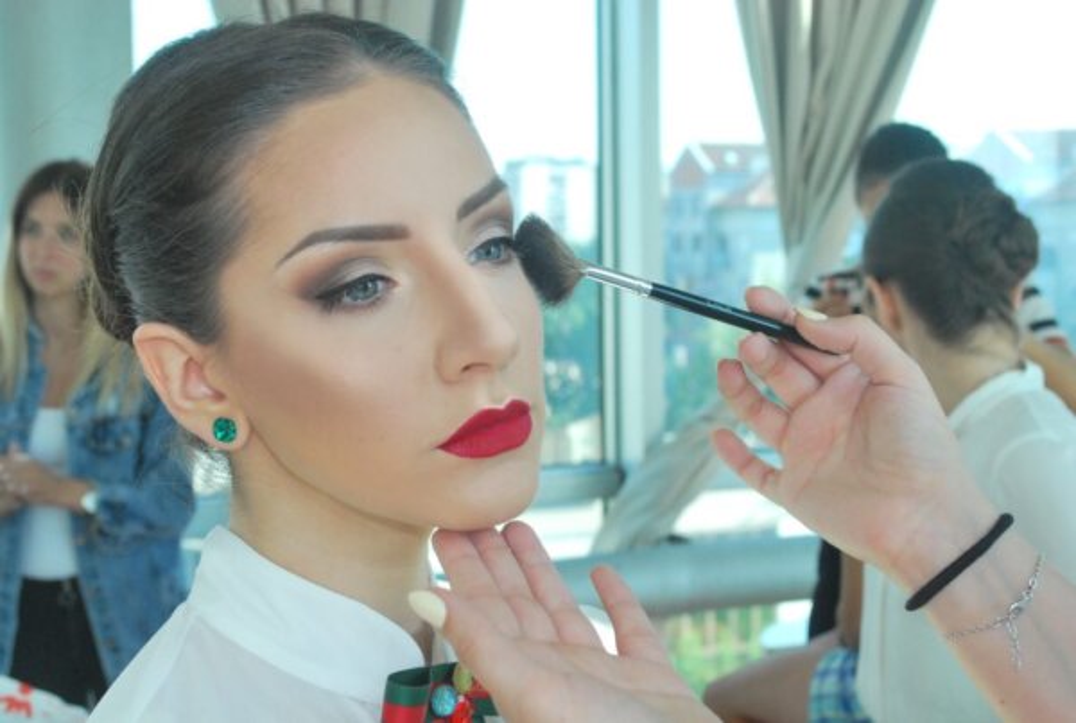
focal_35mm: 57
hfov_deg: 35.0
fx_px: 1707
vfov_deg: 23.9
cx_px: 538
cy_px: 362
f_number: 7.1
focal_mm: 38
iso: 800
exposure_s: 1/200
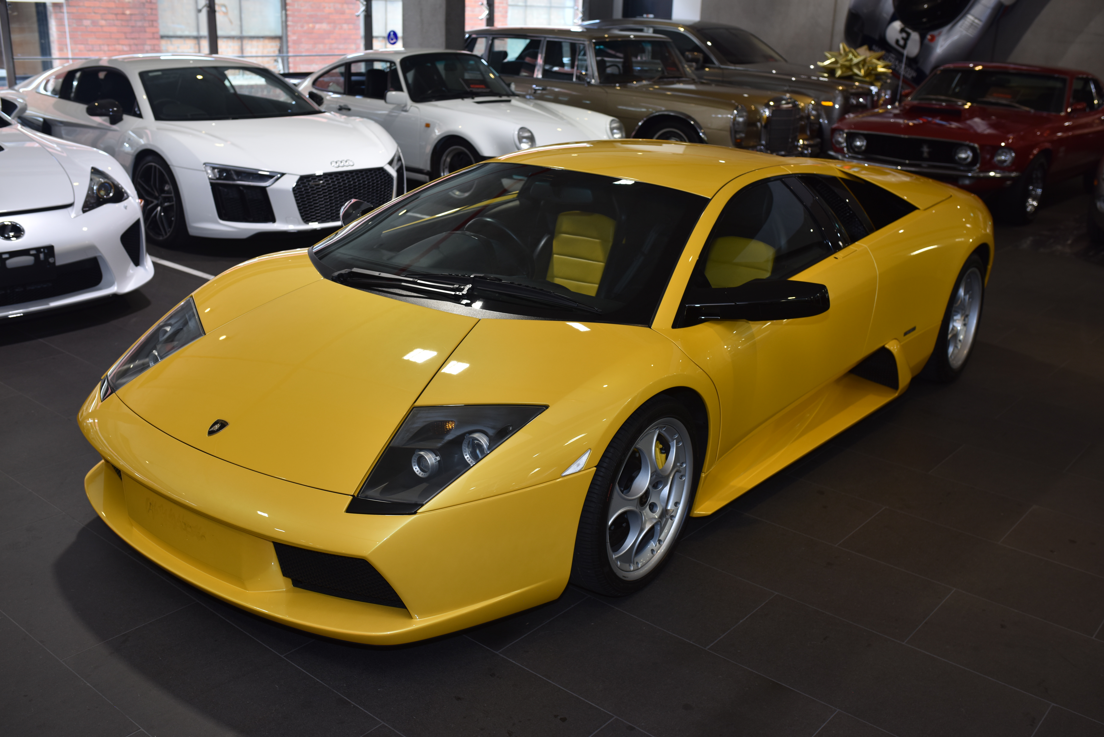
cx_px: 552
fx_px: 1074
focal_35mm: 35
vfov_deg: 37.9
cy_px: 368
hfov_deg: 54.4
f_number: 4
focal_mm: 35
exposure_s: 1/50
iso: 200
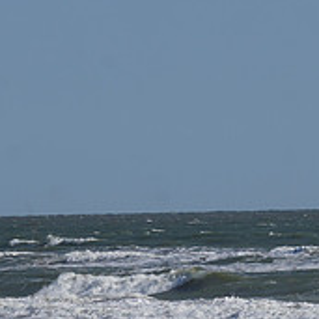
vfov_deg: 3.0
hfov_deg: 3.0
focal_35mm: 578
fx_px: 6026
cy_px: 202
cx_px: 151
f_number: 5.6
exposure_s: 1/2000
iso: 160
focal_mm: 200
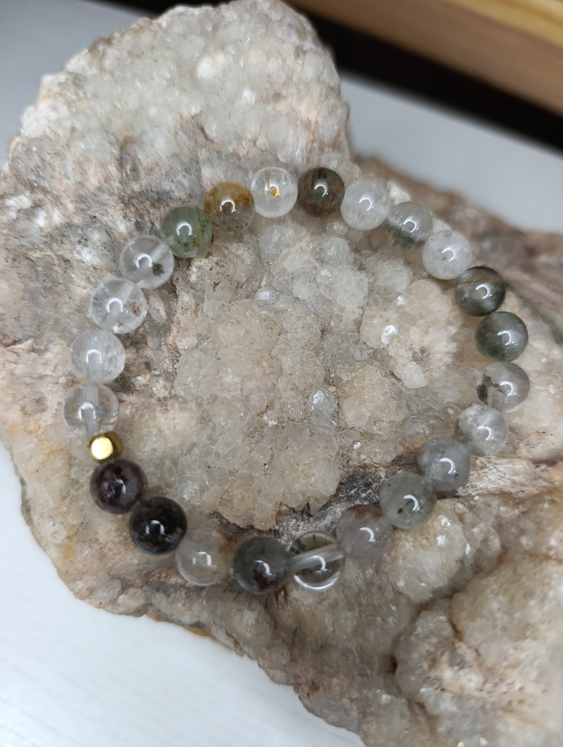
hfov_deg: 59.0
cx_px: 282
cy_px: 374
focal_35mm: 23
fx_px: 498
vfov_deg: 73.8
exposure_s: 1/100
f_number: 1.6
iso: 500
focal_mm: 6.14
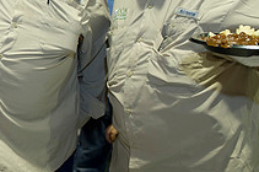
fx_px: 474
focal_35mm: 66
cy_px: 11
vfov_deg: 20.1
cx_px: -41
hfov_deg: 27.4
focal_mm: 24
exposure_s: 1/60
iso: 1250
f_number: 4.5
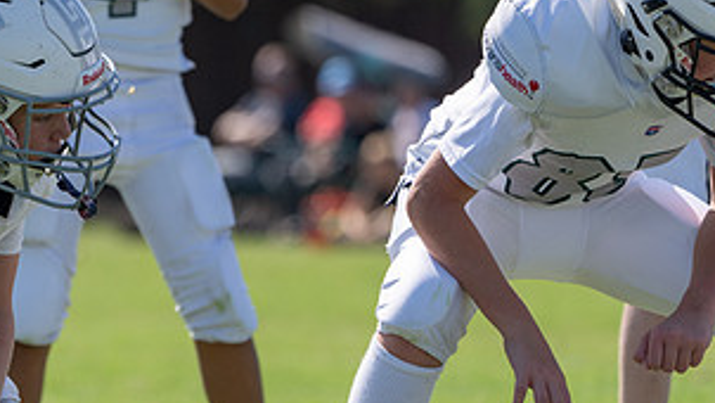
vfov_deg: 1.8
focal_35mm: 678
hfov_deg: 3.2
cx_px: -15
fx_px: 12856
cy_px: 296
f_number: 5.6
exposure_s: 1/1000
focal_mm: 291
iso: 160
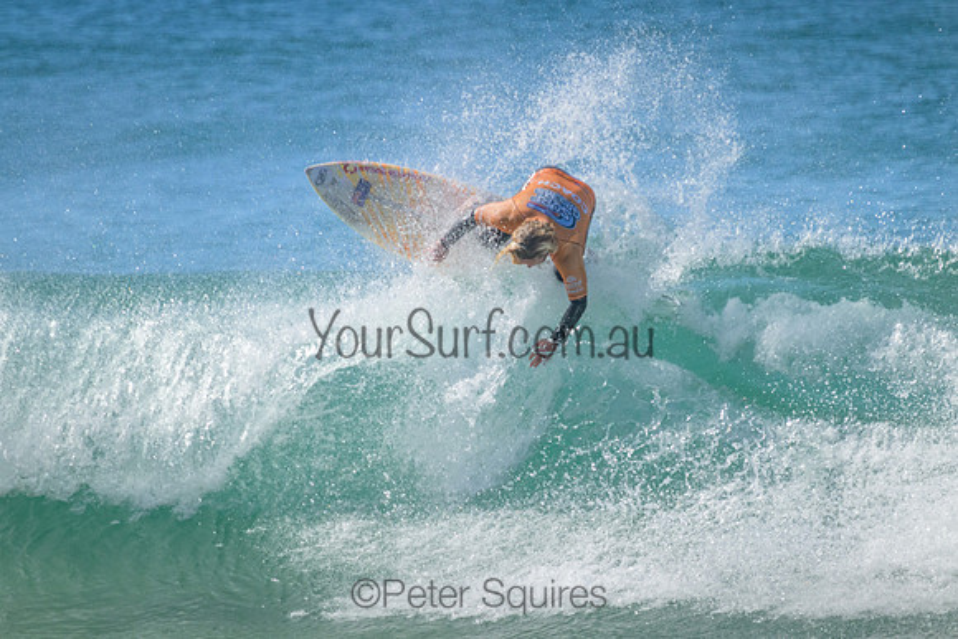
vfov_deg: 1.7
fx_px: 21293
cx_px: 479
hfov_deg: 2.6
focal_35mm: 800
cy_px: 320
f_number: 11
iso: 2200
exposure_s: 1/1600
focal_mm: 800
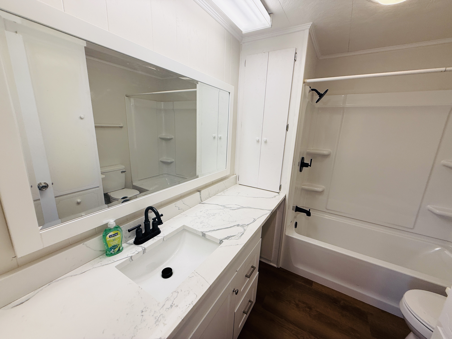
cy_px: 170
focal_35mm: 14
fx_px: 183
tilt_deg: -12.7
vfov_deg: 85.7
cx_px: 226
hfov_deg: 102.1
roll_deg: -2.6
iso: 64
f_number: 2.2
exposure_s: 1/120
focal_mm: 2.22
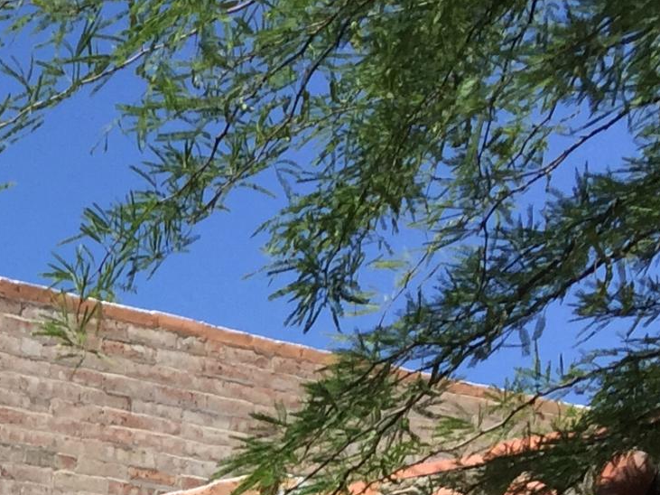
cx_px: -400
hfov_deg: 15.0
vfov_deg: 11.6
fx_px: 2269
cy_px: 855
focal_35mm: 119
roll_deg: -0.7
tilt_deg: +6.0
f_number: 2.2
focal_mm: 4.15
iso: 32
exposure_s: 1/2198
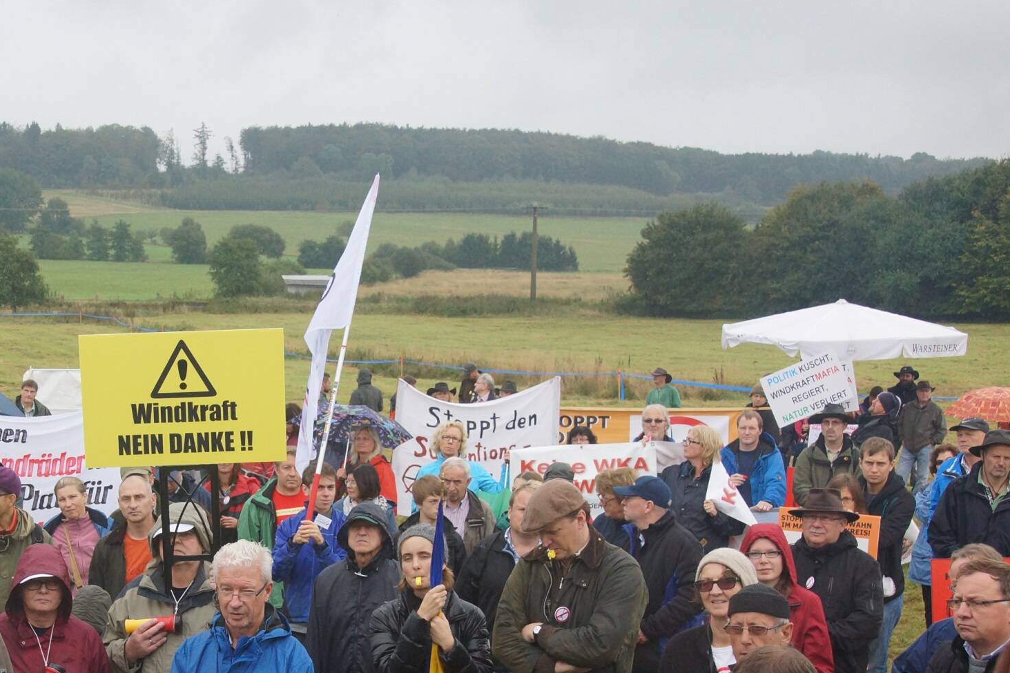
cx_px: 286
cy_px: 498
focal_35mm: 64
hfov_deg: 31.0
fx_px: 1795
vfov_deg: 21.1
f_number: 6.7
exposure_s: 1/750
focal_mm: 26
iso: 800
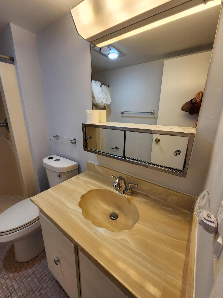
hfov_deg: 89.9
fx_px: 112
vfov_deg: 106.2
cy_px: 149
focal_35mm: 13
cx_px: 112
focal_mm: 2.2
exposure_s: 1/120
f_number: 2.2
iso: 80
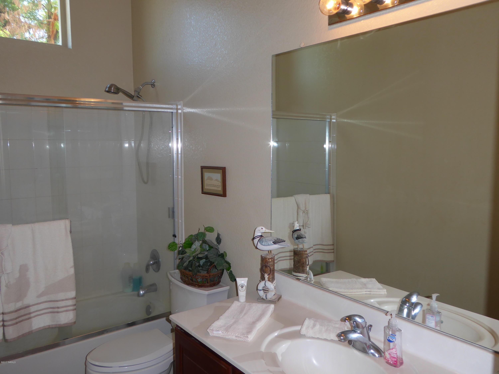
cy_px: 187
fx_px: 418
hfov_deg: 61.7
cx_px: 250
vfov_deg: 48.2
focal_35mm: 29
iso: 100
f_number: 3.5
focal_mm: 5
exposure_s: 1/60
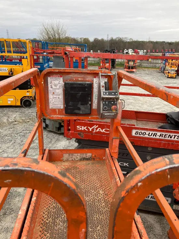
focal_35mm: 28
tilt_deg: -21.9
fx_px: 193
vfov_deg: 63.4
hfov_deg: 49.8
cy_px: 120
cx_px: 90
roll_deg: +0.0
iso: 25
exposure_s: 1/174
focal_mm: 3.99
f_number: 1.8
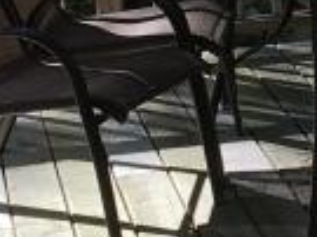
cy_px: -103
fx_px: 2013
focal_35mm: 220
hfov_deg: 8.7
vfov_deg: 6.7
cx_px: 542
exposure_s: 1/663
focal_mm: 4.15
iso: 25
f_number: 2.2
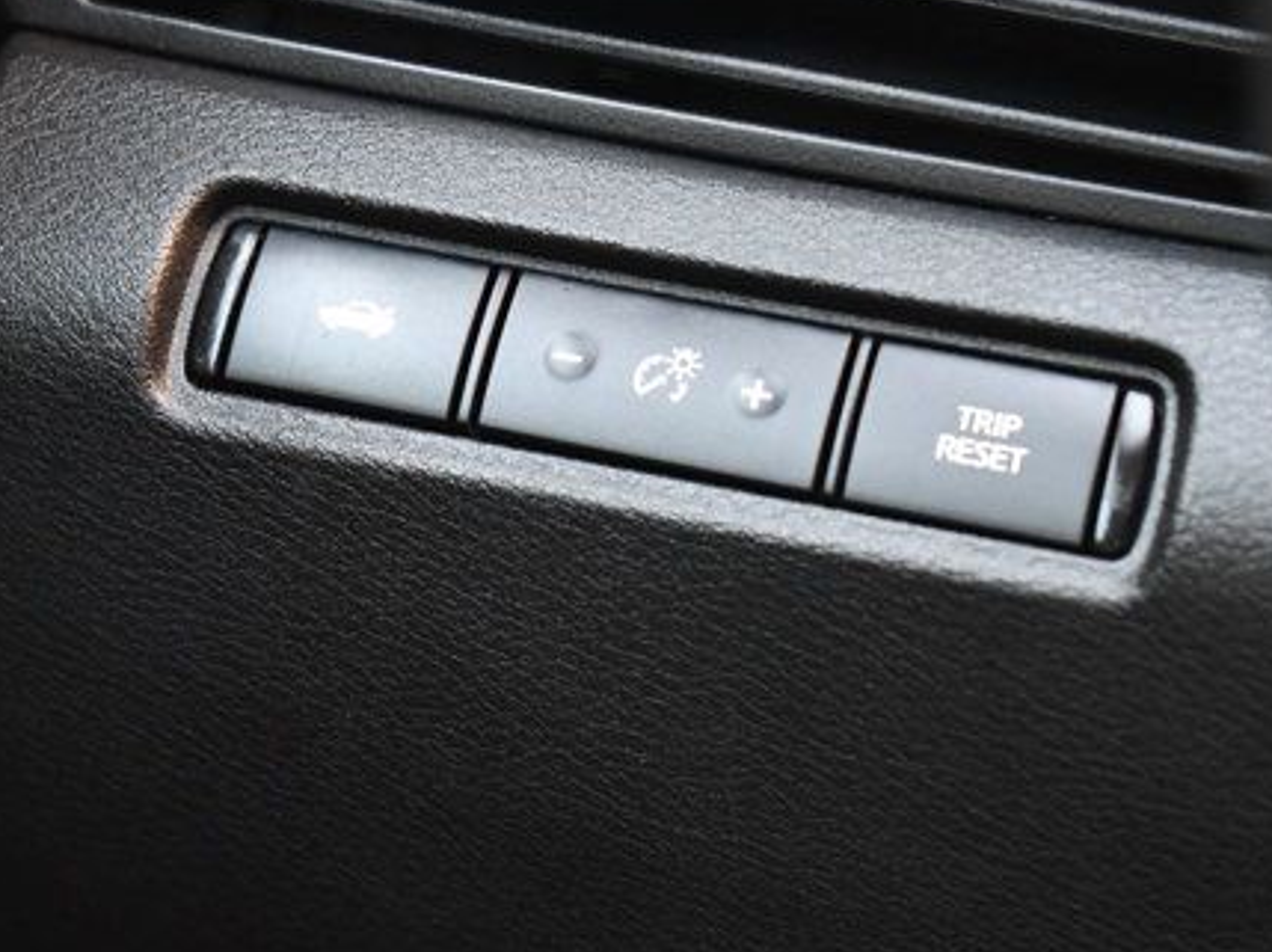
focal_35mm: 112
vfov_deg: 13.2
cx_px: 599
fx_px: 4112
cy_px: 354
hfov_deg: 17.6
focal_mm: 52
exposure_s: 1/100
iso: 3200
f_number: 5.6
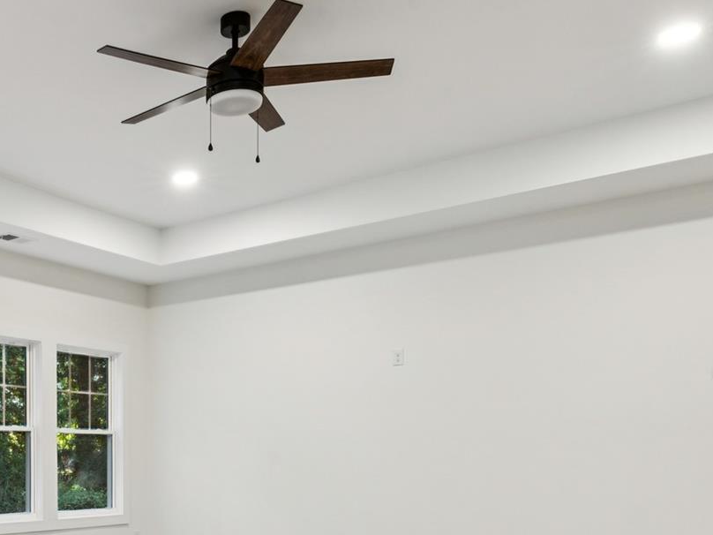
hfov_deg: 42.5
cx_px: 56
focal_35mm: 40
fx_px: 823
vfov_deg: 34.4
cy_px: 460
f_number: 13
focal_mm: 16.4
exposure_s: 1/2.5
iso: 200
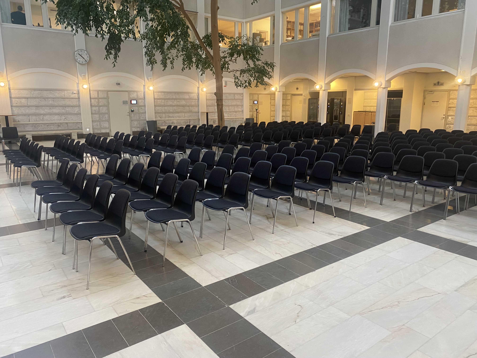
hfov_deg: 67.3
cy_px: 179
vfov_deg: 53.1
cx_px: 238
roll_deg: -0.5
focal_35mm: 26
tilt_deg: -11.0
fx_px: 358
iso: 200
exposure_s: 1/50
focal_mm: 4.25
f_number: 1.8
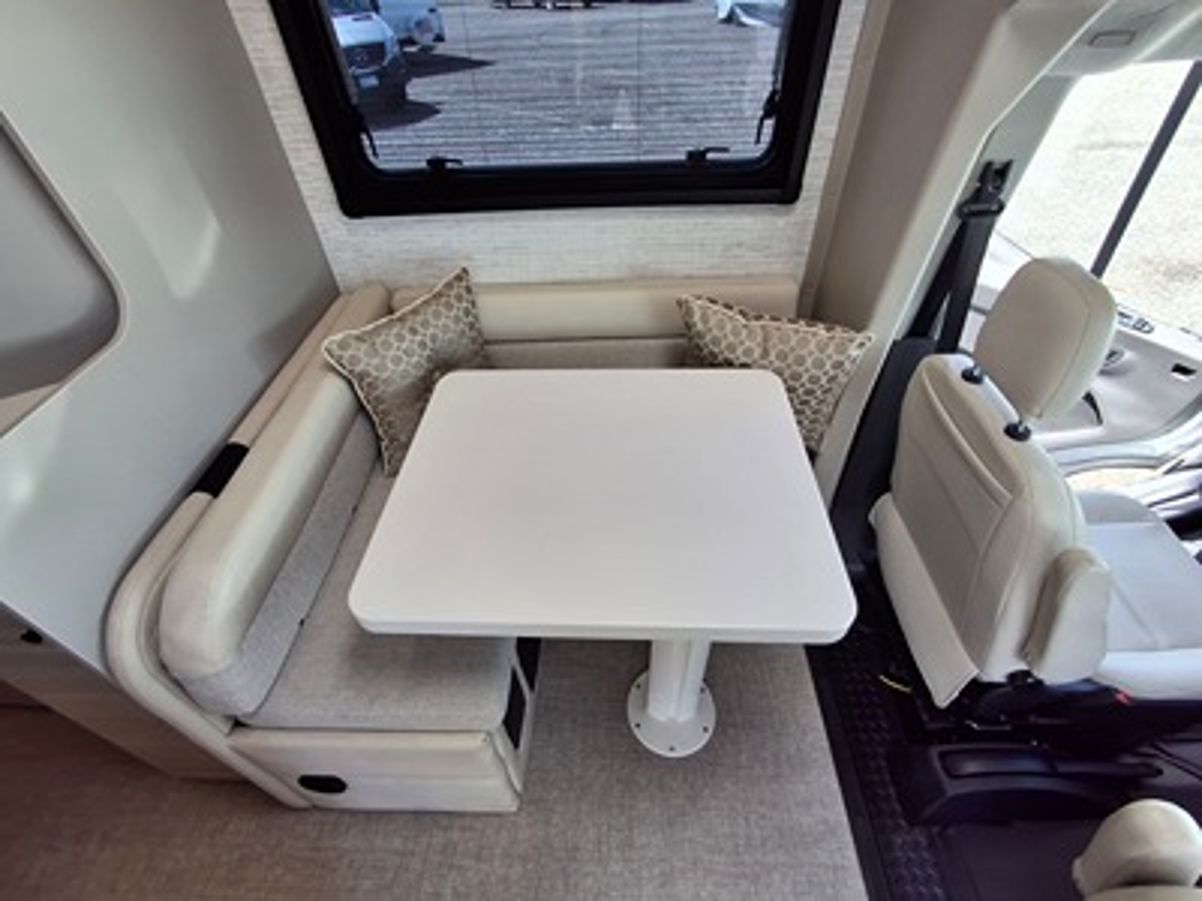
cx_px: 601
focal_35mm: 16
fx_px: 556
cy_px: 450
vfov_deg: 78.1
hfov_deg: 94.5
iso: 40
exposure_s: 1/210
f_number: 2.2
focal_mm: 1.64
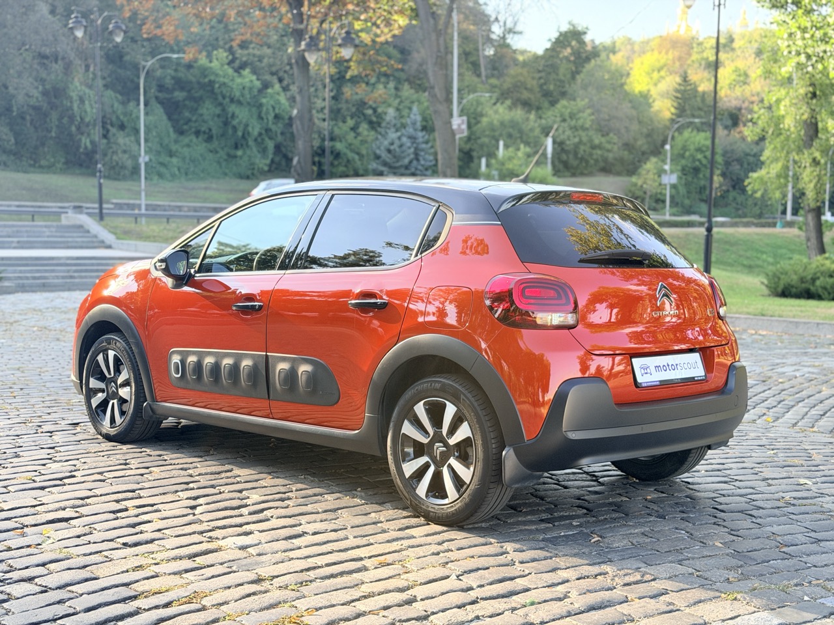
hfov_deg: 39.7
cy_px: 312
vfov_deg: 30.3
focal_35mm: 48
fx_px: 1156
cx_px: 417
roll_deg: -0.6
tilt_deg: -4.1
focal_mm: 6.76
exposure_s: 1/574
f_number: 1.78
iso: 80
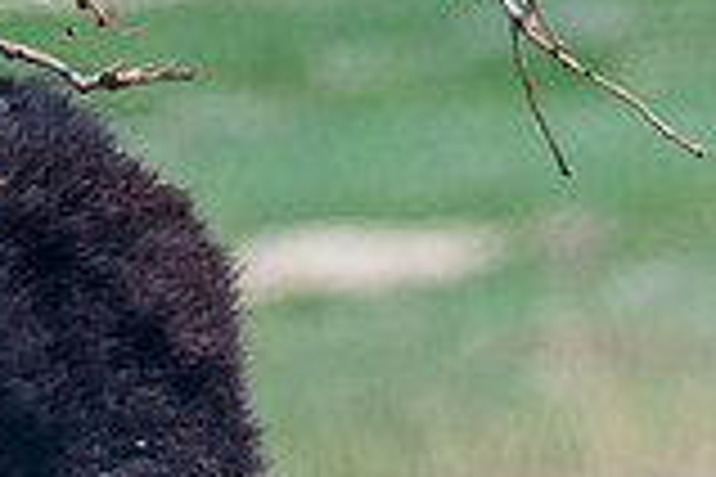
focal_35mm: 2736
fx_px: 54412
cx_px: 158
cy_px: 601
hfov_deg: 0.8
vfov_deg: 0.5
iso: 1400
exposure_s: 1/1600
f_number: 8
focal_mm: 500
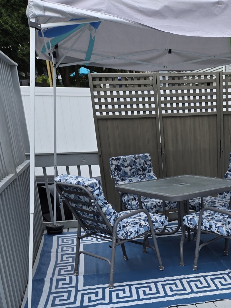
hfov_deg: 28.3
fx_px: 436
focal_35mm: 49
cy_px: 285
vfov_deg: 36.2
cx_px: 216
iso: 25
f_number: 1.8
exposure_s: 1/1365
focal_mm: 5.4
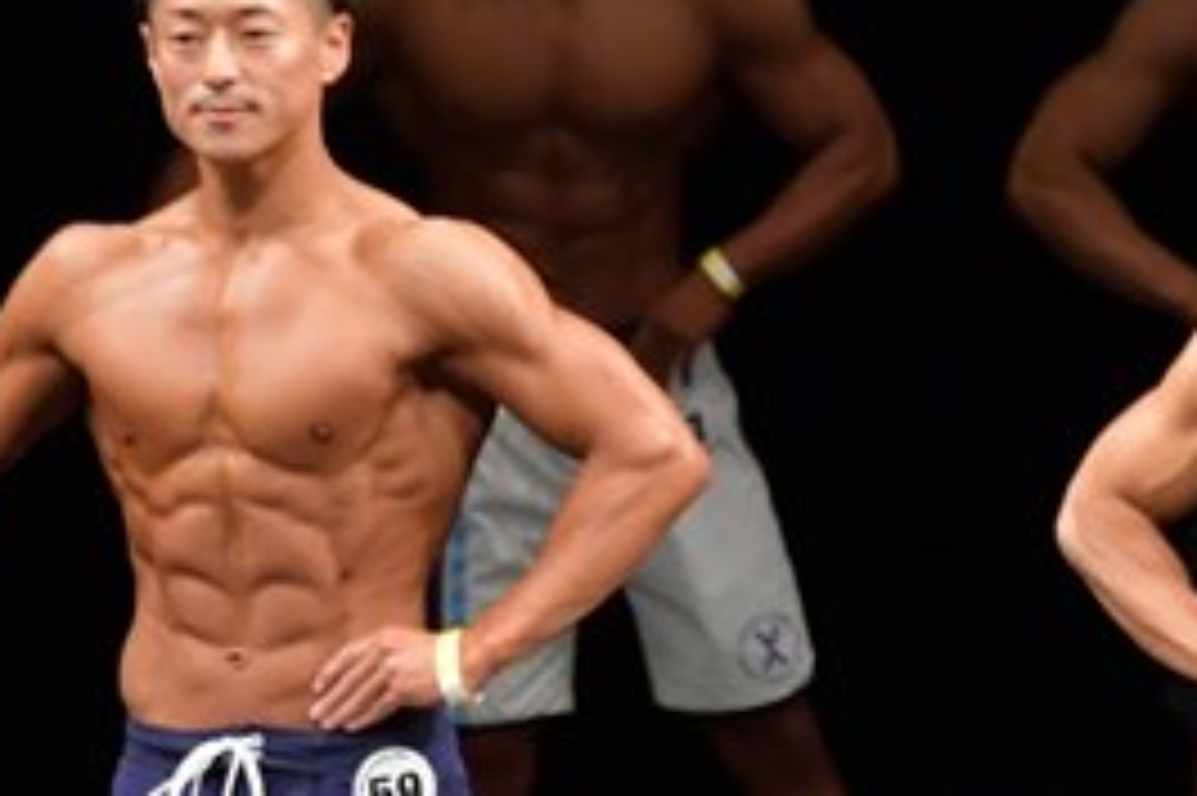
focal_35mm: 788
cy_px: 863
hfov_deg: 2.6
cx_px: 538
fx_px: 26184
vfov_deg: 1.7
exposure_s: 1/400
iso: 3200
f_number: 5.6
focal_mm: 180
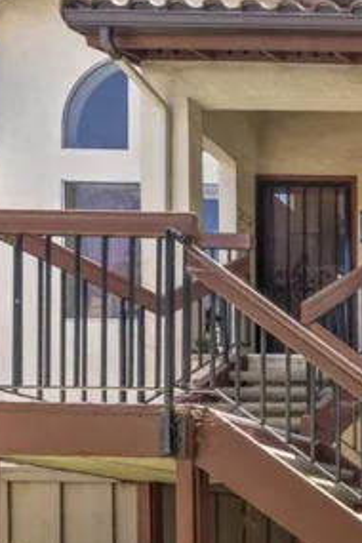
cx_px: 707
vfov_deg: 40.5
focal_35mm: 47
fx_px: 709
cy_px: 417
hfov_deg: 19.0
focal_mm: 16
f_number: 8
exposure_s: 1/250
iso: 500
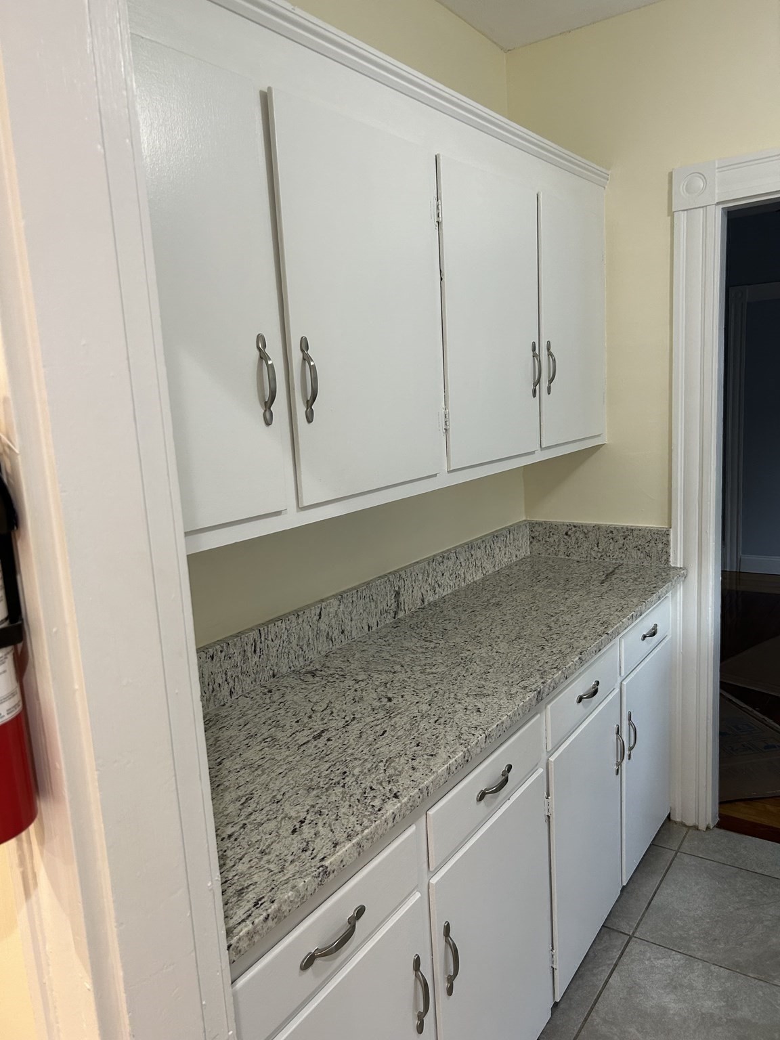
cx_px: 390
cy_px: 520
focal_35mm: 26
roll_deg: +4.0
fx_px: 781
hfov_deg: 53.1
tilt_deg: -9.5
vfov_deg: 67.3
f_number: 1.5
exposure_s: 1/60
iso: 100
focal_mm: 5.7
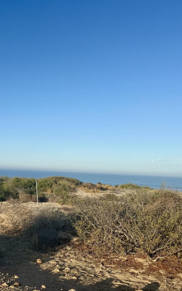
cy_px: 145
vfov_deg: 56.7
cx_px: 40
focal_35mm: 34
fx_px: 270
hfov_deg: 36.2
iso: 80
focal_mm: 6.76
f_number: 1.78
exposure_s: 1/4673
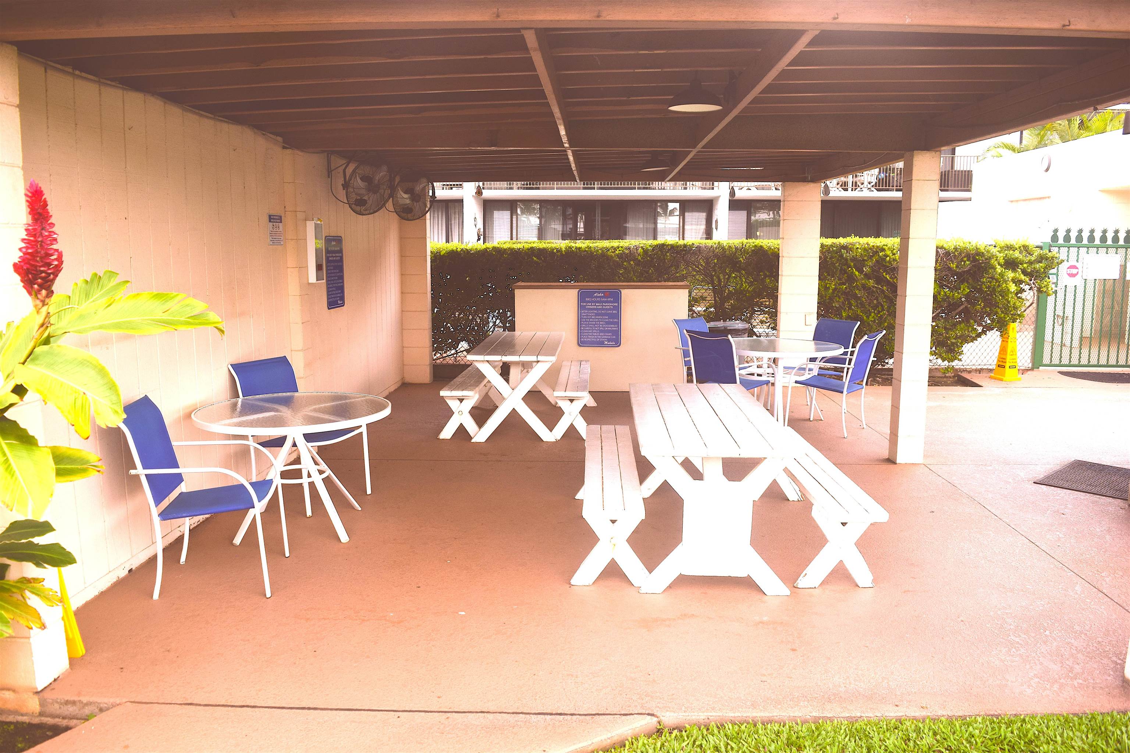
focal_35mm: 27
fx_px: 847
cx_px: 565
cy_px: 376
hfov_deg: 67.4
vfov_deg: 47.9
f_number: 5
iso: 400
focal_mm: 18
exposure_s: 1/100
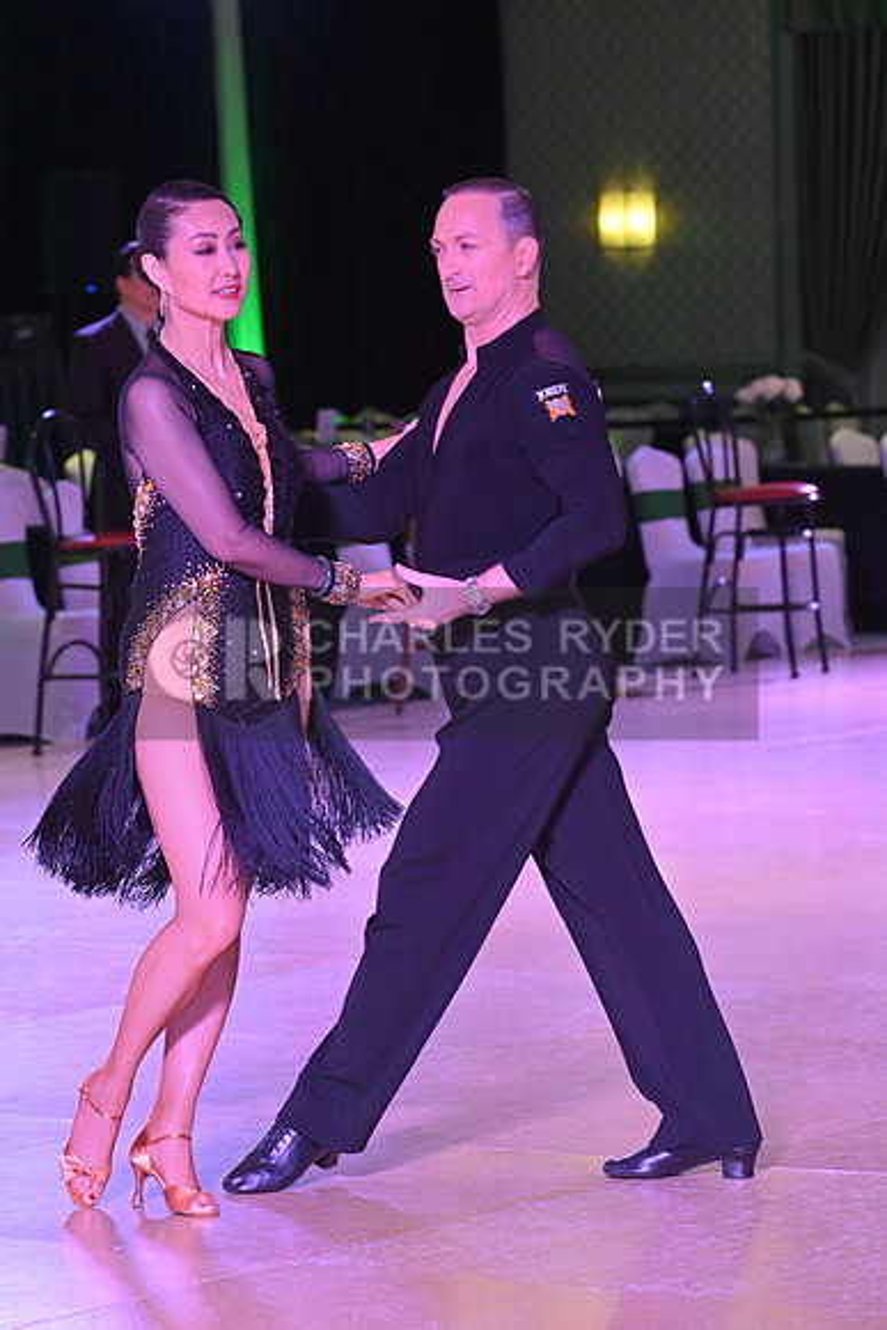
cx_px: 444
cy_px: 665
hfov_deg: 9.2
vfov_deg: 13.7
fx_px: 5540
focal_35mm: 150
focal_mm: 150
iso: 8000
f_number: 7.1
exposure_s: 1/400
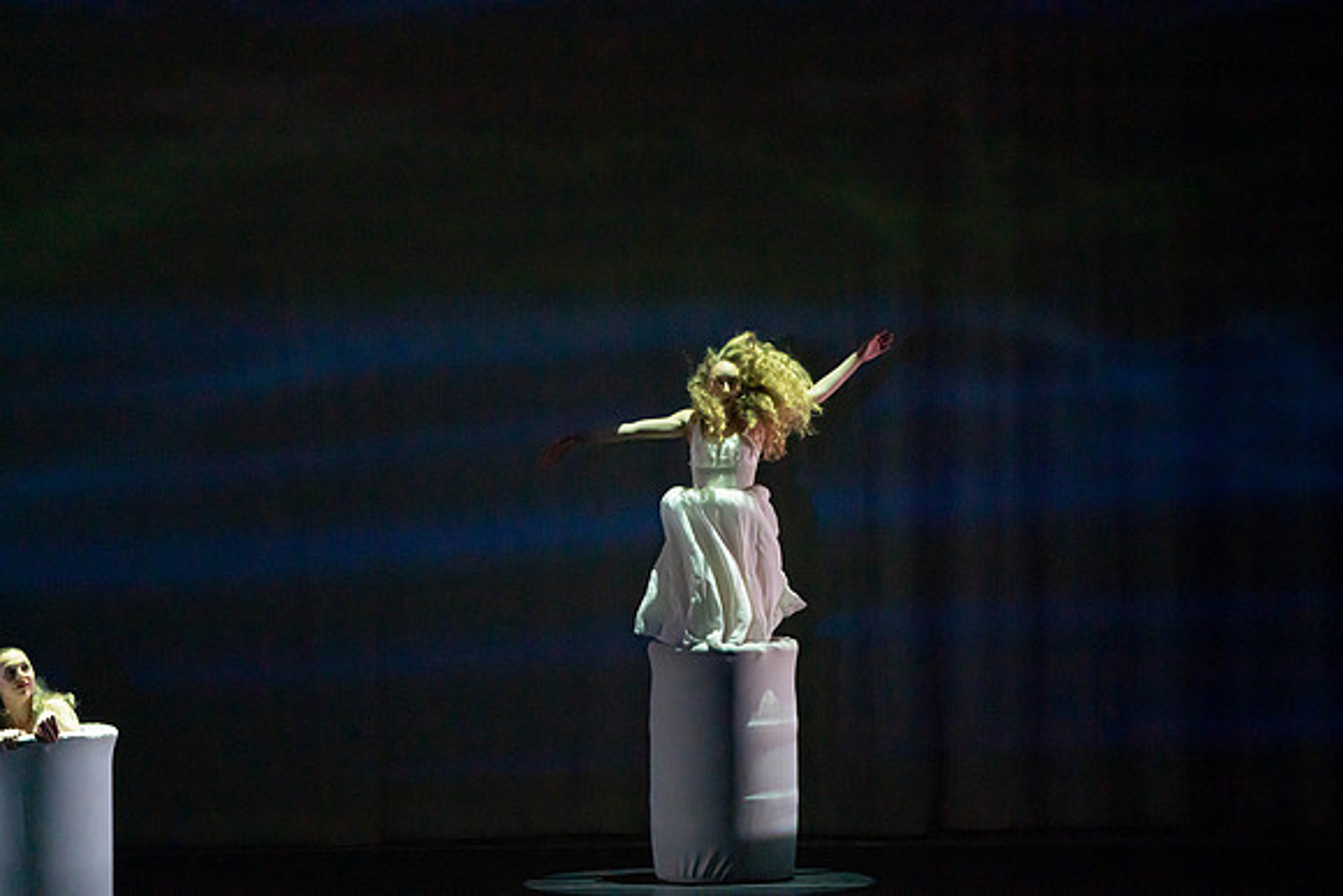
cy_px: 448
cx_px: 672
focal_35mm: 271
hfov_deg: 7.6
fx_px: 10112
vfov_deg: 5.1
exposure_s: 1/320
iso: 6400
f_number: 5.6
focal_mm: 271
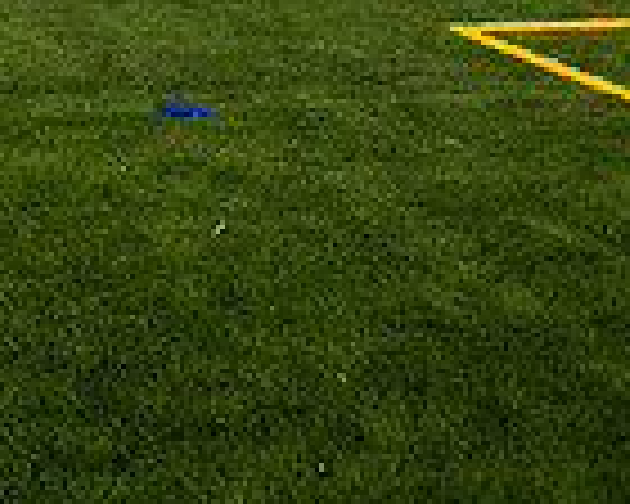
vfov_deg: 17.8
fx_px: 1380
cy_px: -317
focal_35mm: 74
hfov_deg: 21.4
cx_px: -328
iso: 1600
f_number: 4
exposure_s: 1/125
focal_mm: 19
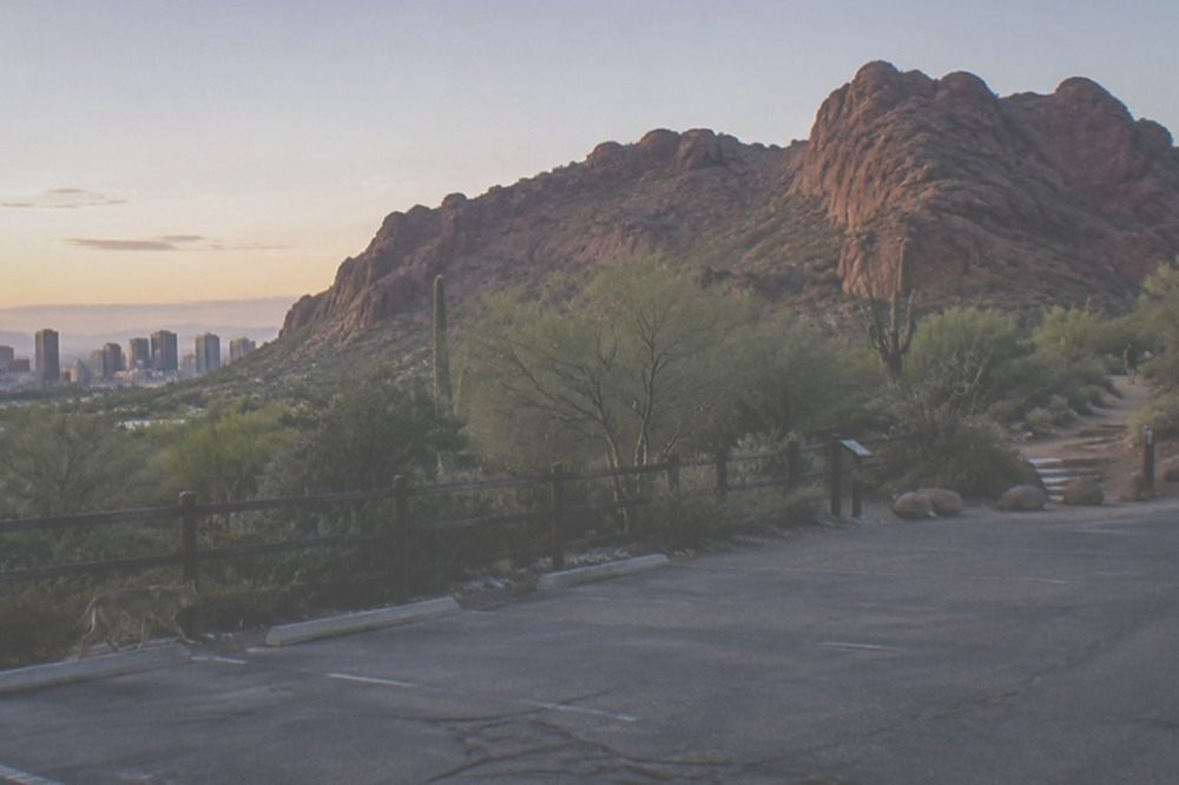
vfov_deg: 37.8
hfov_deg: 54.5
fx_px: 1146
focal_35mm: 35
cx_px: 590
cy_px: 392
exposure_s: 1/400
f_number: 9
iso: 500
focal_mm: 35
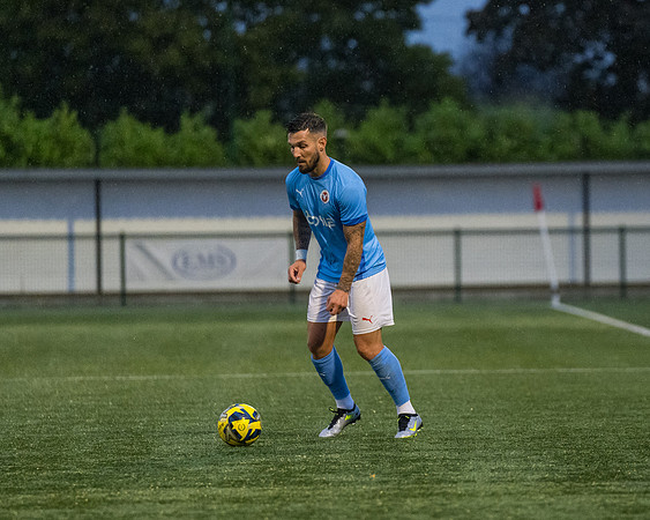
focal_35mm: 377
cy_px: 272
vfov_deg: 4.1
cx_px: 510
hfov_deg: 5.1
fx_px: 7246
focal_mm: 200
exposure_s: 1/1000
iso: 4000
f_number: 2.8
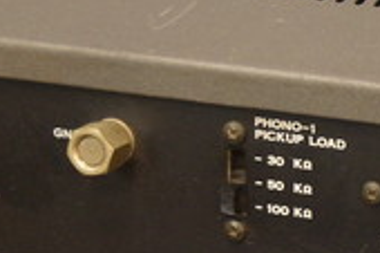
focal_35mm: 238
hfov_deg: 8.2
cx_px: 791
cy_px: 394
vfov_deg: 5.7
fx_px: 2510
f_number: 5.6
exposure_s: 1/40
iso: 800
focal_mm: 30
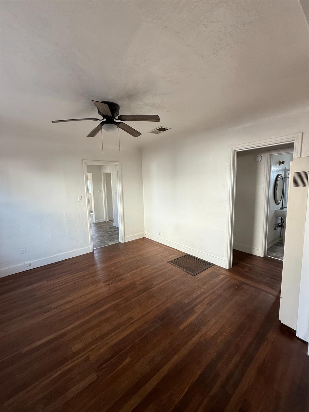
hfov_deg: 85.7
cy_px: 206
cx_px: 154
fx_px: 167
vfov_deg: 102.1
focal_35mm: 14
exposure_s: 1/99
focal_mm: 2.22
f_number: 2.2
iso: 125
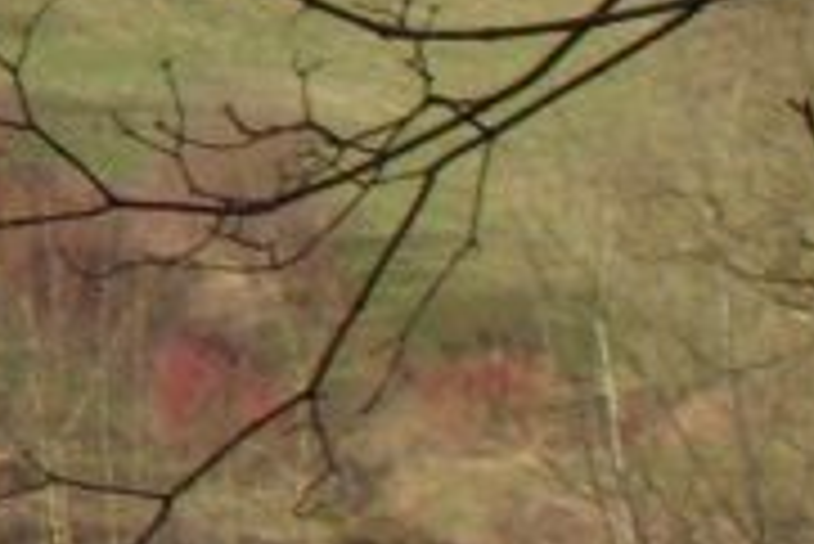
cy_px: -915
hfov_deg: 4.0
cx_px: -1142
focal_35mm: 507
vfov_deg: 2.7
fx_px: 11473
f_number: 6.7
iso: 100
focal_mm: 17.5
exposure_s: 1/322
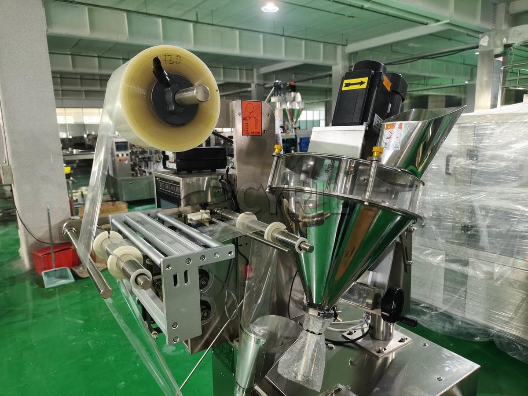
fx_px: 351
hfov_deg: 73.9
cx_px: 264
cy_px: 198
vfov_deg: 58.9
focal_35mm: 23
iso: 1250
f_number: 1.88
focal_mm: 5.56
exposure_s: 1/33.3
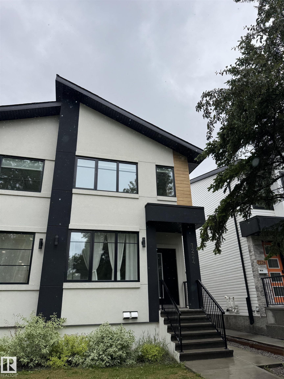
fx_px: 263
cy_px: 190
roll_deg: +1.6
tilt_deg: +23.1
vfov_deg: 71.6
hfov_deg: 56.8
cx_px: 142
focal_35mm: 24
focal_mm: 6.76
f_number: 1.78
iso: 80
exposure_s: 1/1818
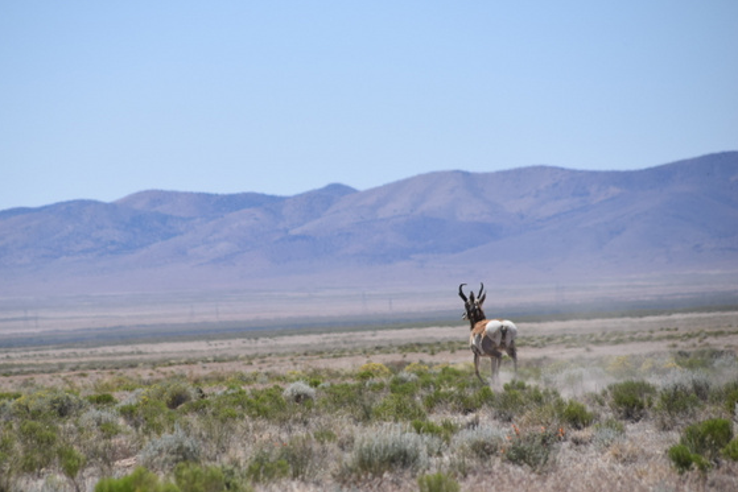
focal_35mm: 318
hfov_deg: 6.5
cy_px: 275
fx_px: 6512
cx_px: 319
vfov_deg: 4.3
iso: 320
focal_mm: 185
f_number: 6
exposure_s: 1/2000
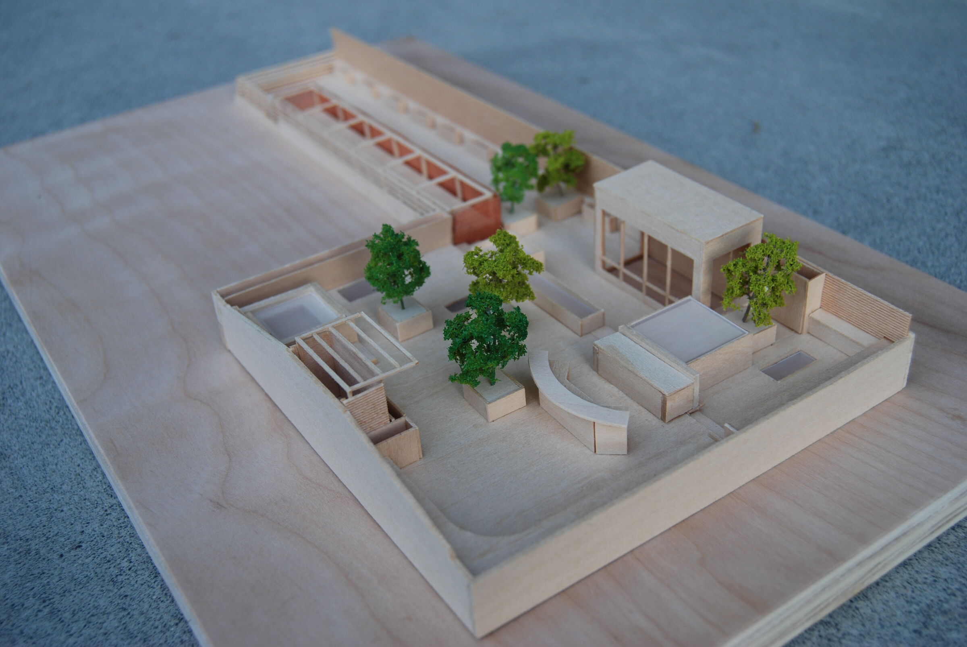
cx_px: 484
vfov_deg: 34.3
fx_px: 1049
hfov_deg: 49.5
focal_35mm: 39
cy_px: 324
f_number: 5
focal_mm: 26
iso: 200
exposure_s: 1/100
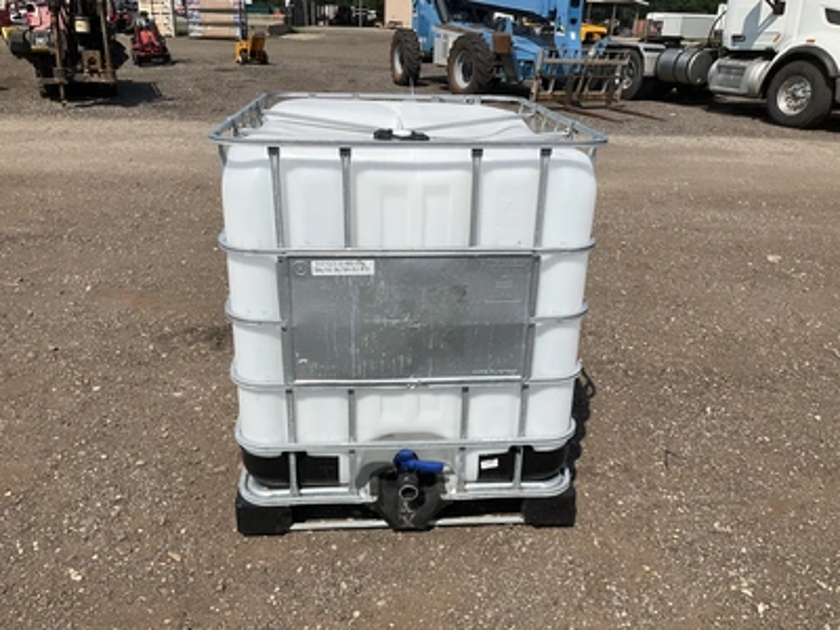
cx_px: 420
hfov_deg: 61.7
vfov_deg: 48.2
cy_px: 315
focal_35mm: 29
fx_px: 704
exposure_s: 1/3322
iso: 25
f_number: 1.8
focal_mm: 3
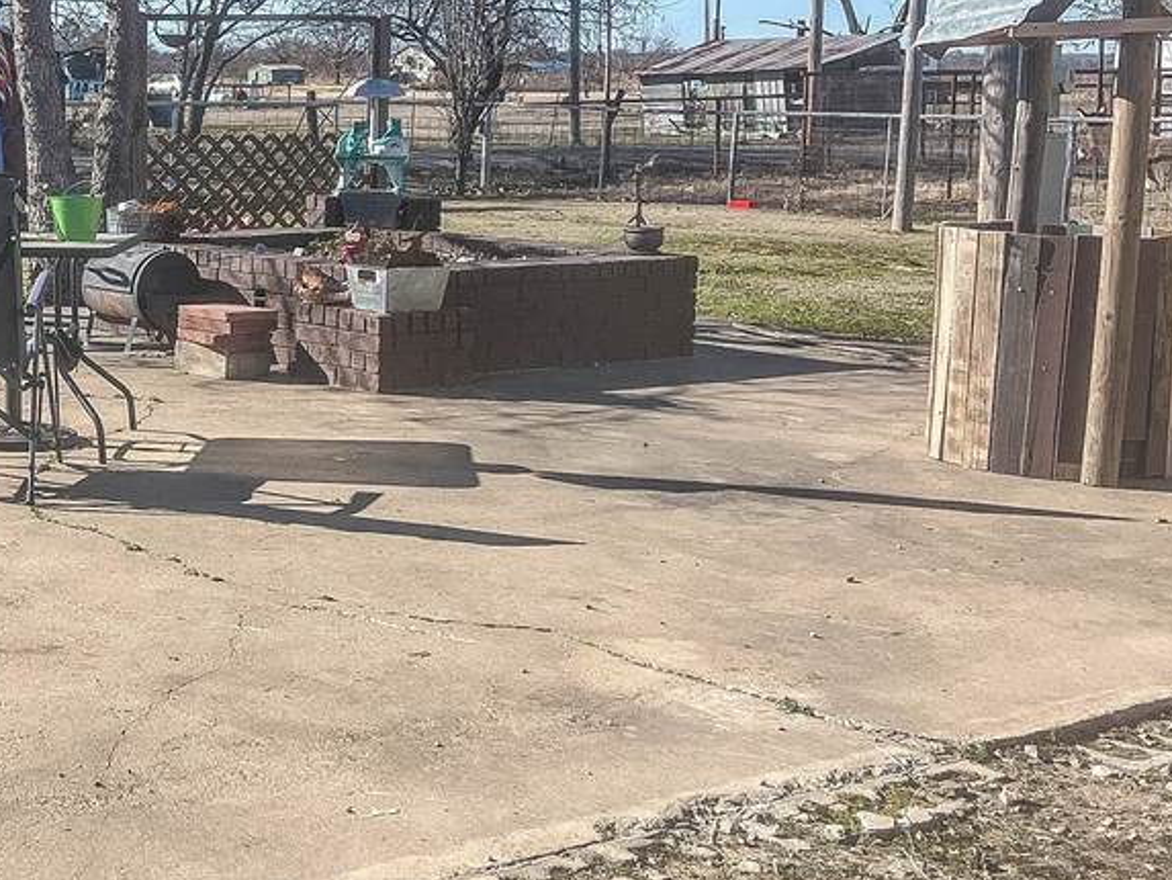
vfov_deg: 24.8
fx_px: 1964
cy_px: 178
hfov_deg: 30.6
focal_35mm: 58
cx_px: -28
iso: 50
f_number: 1.6
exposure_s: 1/3400
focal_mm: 5.1
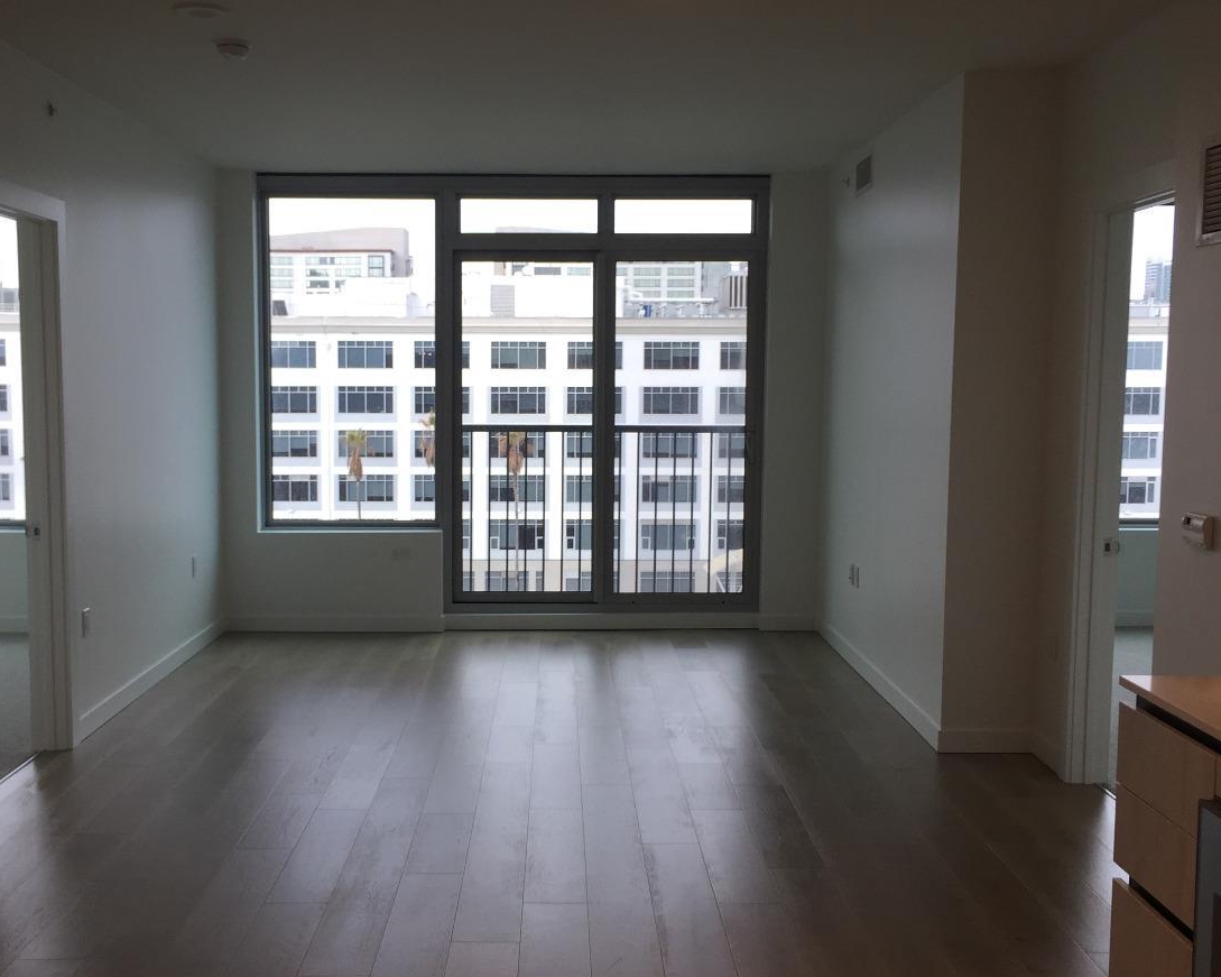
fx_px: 1409
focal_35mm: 39
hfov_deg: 46.8
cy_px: 523
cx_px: 568
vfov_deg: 38.2
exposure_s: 1/120
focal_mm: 4.15
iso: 32
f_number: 2.2
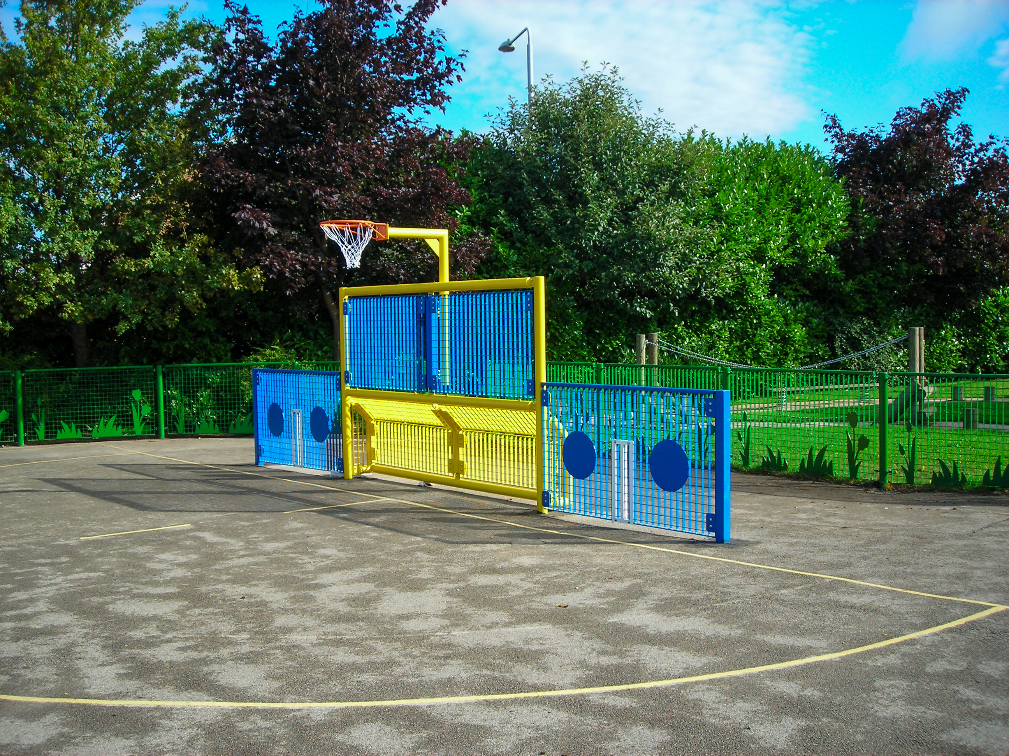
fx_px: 1108
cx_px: 504
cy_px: 378
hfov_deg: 49.0
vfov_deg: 37.7
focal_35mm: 38
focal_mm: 6.3
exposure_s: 1/372
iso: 50
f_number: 3.2
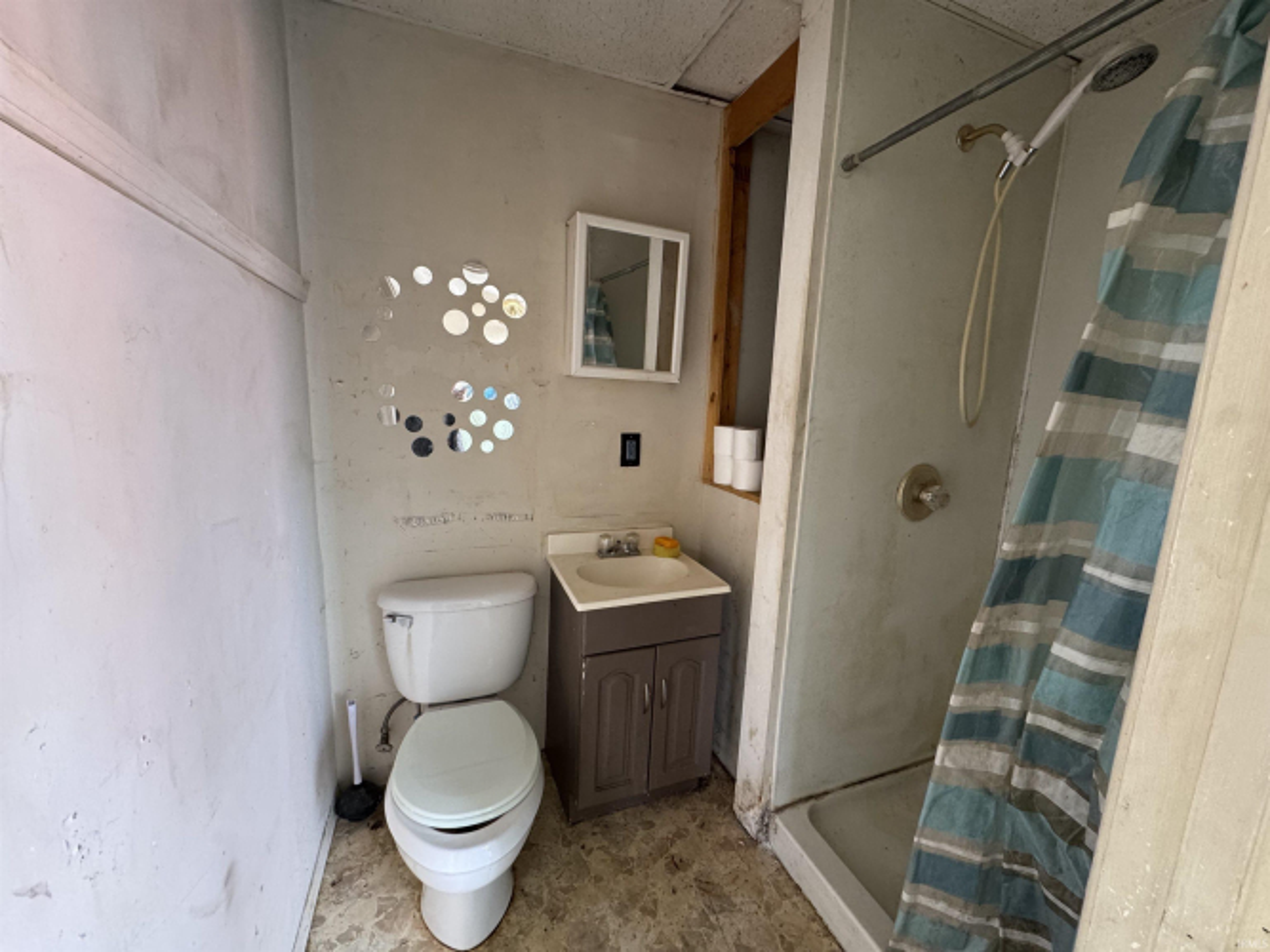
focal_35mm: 14
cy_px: 476
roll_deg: -2.2
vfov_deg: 85.7
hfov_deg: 102.1
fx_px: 514
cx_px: 635
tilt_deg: -9.6
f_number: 2.2
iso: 400
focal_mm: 2.22
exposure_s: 1/60
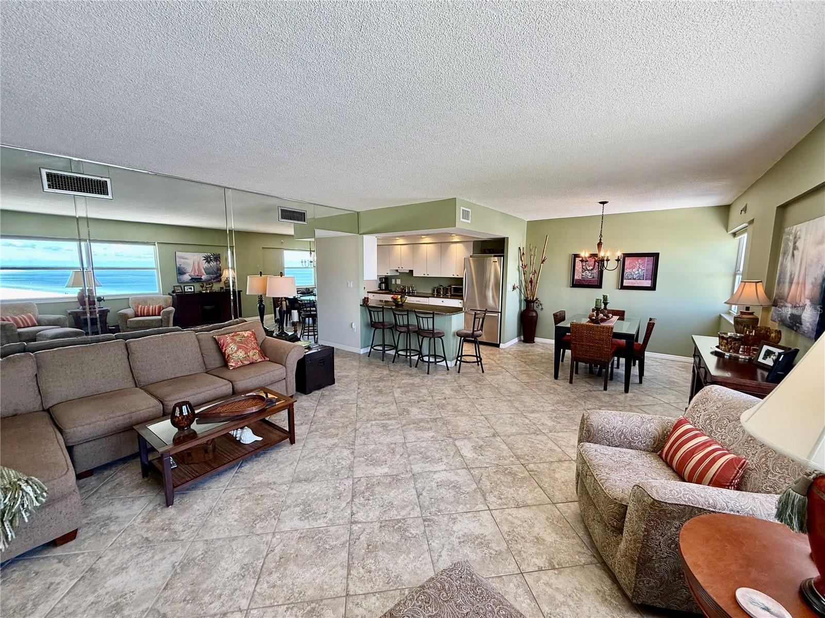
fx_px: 334
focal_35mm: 14
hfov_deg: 102.1
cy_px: 309
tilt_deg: -7.4
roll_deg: -0.6
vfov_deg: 85.7
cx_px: 412
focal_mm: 2.22
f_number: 2.2
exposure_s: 1/120
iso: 125
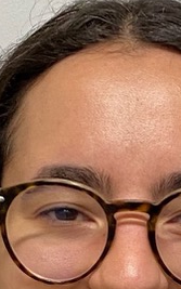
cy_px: 264
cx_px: 120
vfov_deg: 29.7
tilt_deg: -9.3
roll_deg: +1.7
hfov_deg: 19.7
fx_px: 521
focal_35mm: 66
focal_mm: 4.25
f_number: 1.8
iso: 100
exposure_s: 1/60
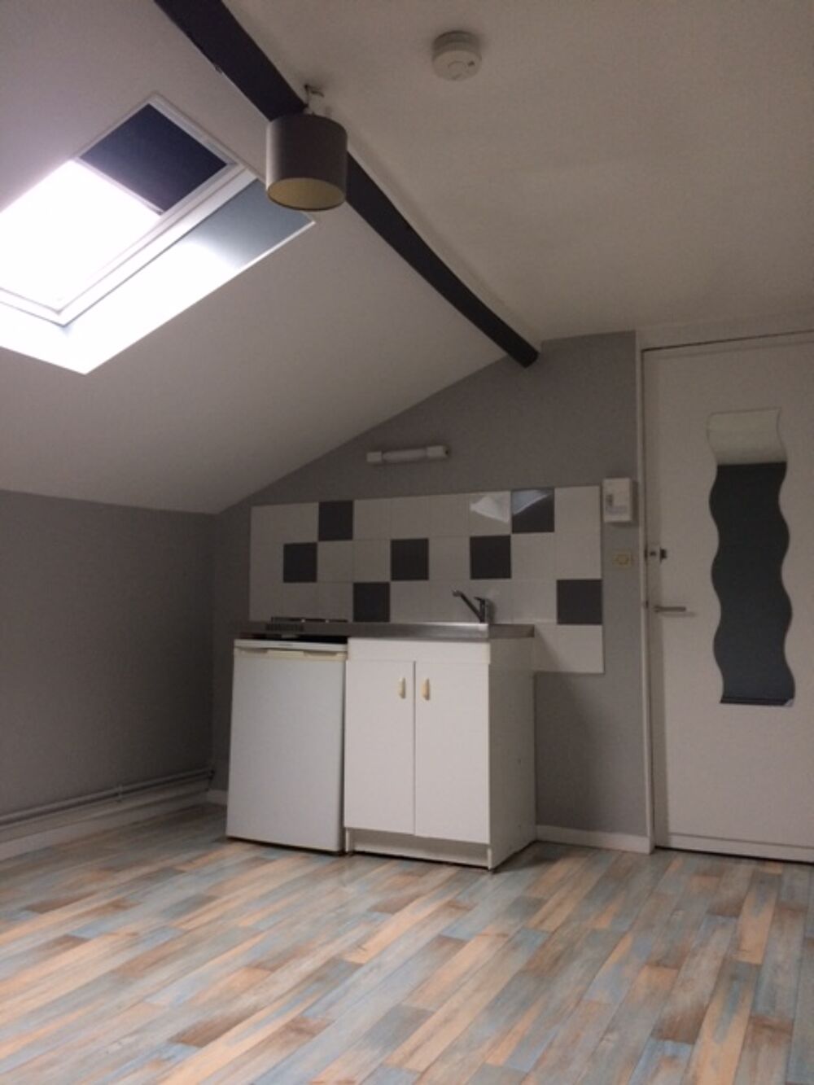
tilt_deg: +3.0
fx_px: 909
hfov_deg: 48.2
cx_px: 407
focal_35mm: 29
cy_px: 542
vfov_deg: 61.7
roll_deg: +1.2
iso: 160
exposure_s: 1/33
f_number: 2.2
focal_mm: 4.15
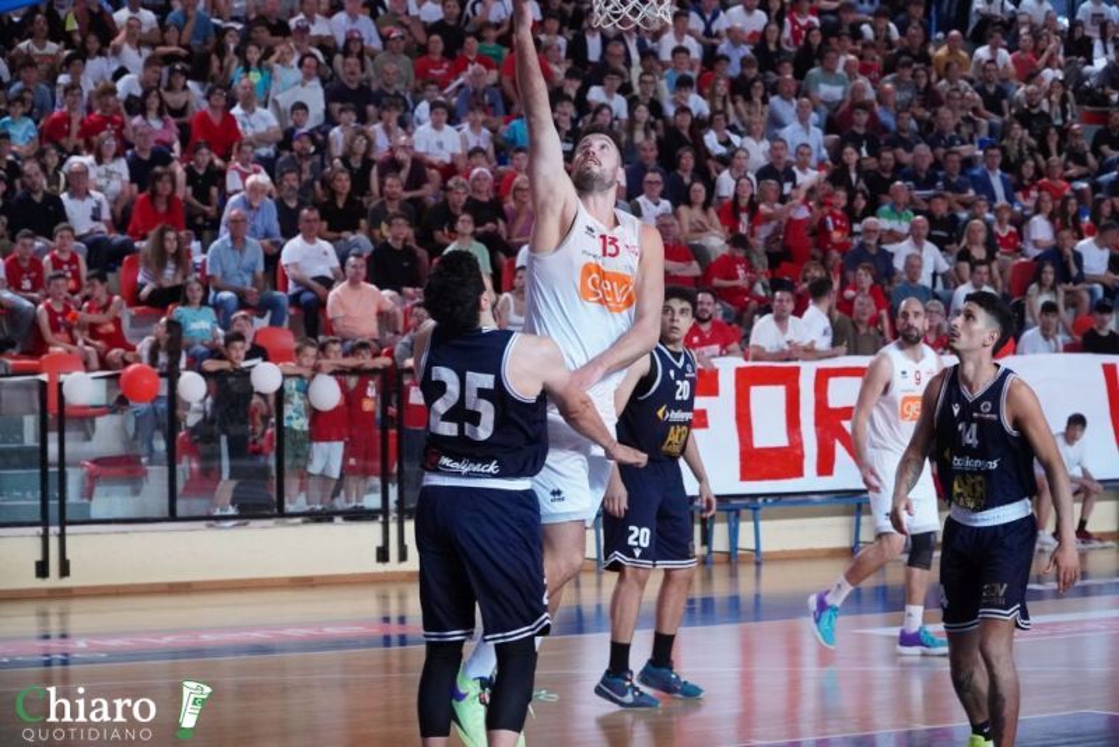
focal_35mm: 98
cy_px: 374
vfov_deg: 14.0
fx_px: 3032
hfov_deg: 20.9
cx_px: 560
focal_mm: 65
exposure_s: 1/800
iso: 5000
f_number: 5
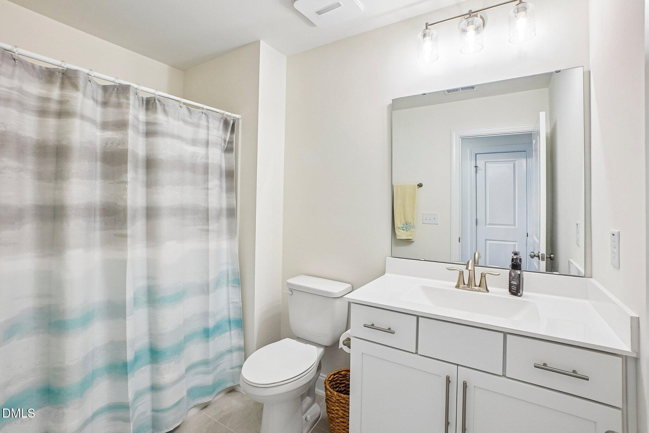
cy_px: 216
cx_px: 324
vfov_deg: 77.3
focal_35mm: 15
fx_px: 270
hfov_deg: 100.4
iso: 400
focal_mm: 10
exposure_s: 1/8
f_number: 8
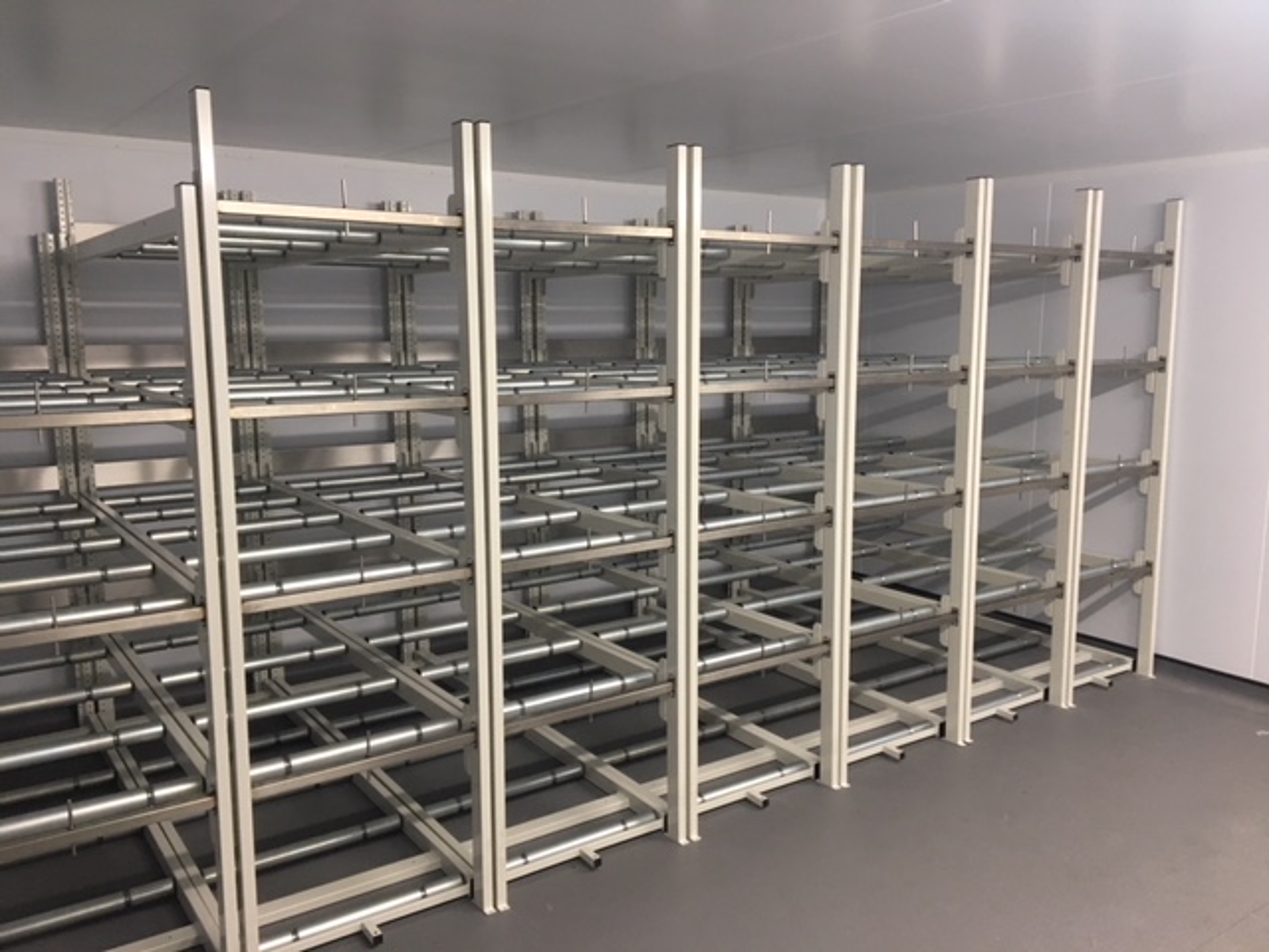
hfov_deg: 61.7
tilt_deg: -8.1
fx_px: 1063
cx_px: 634
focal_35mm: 29
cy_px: 476
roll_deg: +1.2
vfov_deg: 48.2
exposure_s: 1/33
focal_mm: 4.15
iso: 125
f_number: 2.2
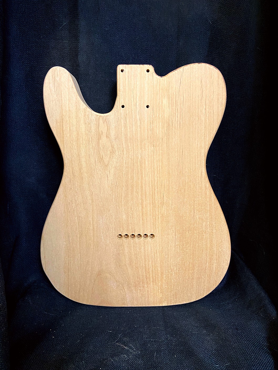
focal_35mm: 26
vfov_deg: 67.3
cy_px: 185
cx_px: 139
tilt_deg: -13.5
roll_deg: +1.0
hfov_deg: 53.1
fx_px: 278
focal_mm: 4.25
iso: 200
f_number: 1.8
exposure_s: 1/60
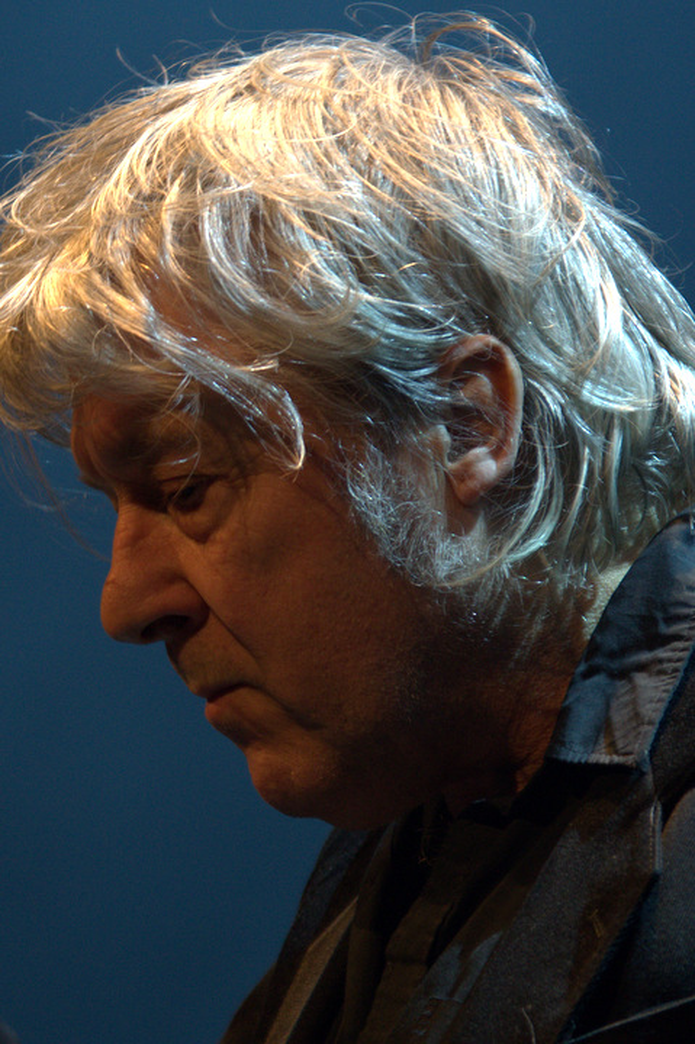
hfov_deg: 5.2
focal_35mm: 262
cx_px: 348
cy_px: 522
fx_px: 7612
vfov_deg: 7.9
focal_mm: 175
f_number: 2.8
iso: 900
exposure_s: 1/125
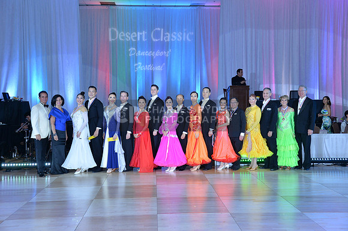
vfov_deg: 30.4
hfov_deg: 44.6
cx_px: 174
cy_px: 116
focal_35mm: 44
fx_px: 425
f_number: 5.6
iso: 1600
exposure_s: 1/250
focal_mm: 44
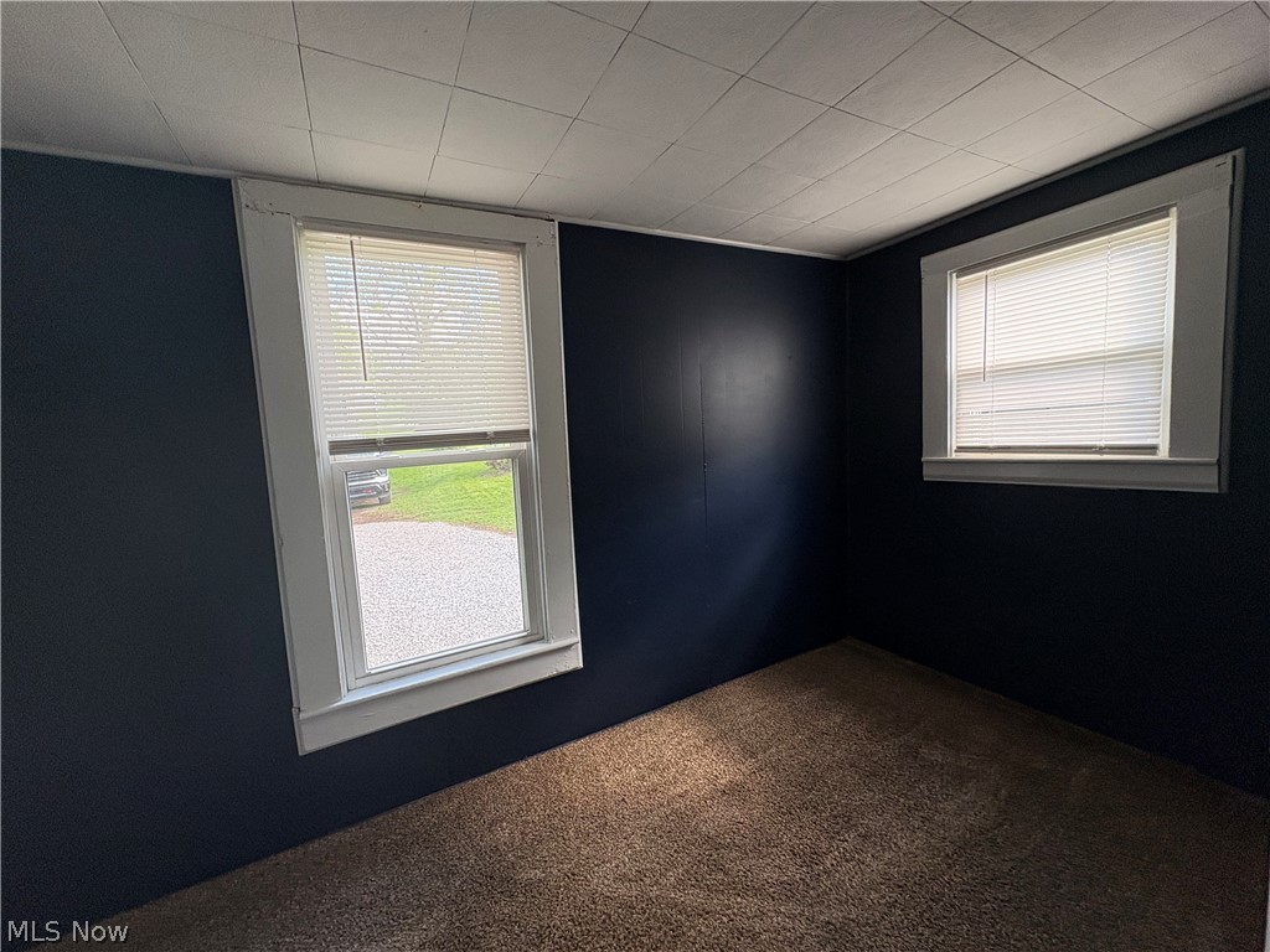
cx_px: 635
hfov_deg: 102.1
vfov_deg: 85.7
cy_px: 476
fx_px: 514
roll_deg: +3.9
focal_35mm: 14
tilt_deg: -6.2
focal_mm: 2.22
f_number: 2.2
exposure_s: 1/99
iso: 160
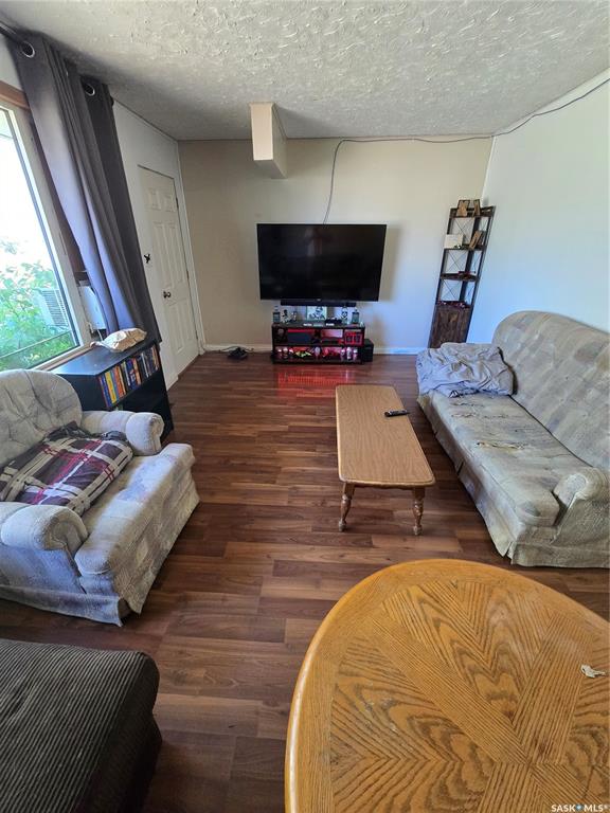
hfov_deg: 89.9
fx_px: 305
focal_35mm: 13
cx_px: 305
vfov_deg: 106.2
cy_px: 406
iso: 500
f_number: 2.2
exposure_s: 1/60
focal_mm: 2.2
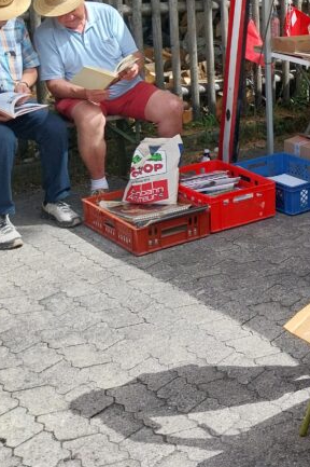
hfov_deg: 18.4
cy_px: 114
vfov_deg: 30.9
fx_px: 828
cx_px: 489
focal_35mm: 64
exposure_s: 1/389
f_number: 1.8
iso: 25
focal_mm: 4
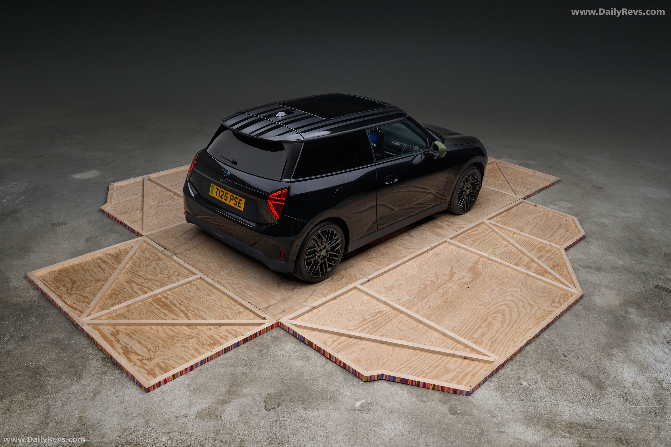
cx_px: 336
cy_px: 224
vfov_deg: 42.3
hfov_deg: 60.3
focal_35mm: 31
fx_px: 578
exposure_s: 2
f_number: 9
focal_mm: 31
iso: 100
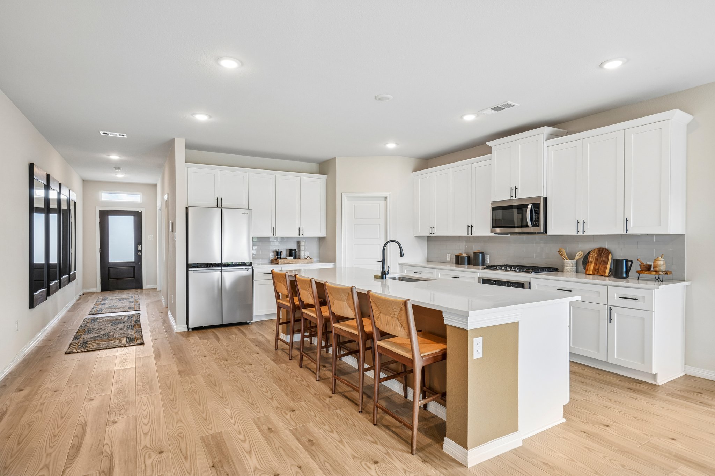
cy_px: 238
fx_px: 377
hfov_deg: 86.9
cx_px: 358
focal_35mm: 19
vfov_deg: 64.5
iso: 400
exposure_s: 1/25
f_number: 8
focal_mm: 19
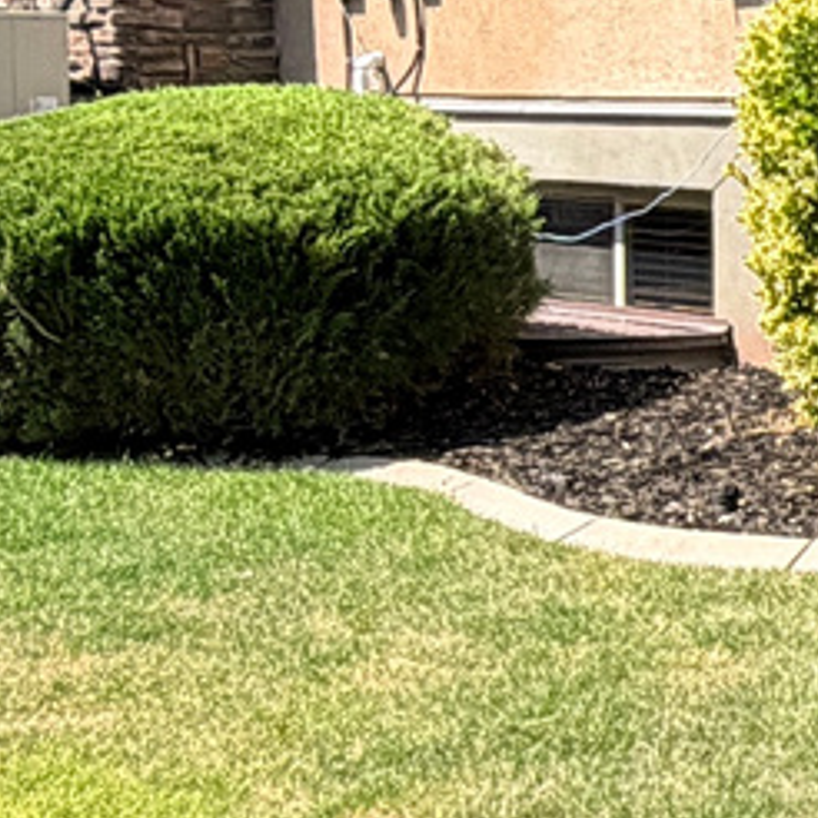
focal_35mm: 103
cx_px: 1480
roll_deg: -0.1
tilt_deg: -5.1
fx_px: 2754
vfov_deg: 16.9
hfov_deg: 14.7
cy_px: 296
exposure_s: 1/540
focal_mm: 2.22
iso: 40
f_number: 2.2
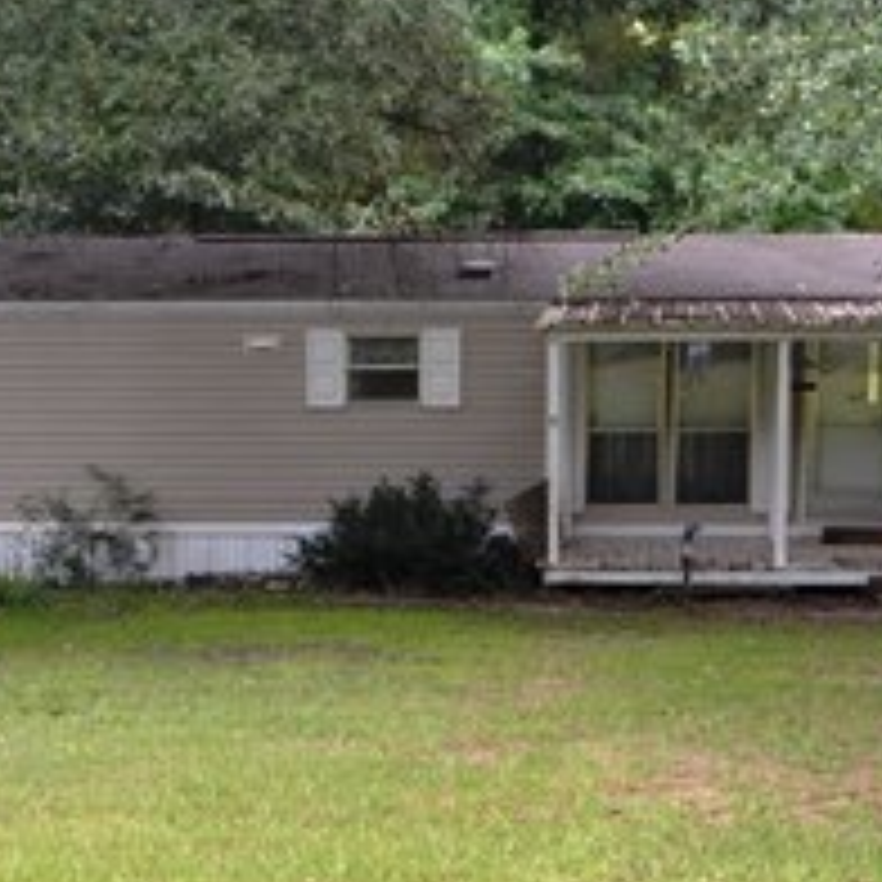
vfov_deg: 22.9
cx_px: 441
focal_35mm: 75
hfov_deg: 23.1
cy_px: 630
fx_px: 2162
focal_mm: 18
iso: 400
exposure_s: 1/125
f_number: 5.6
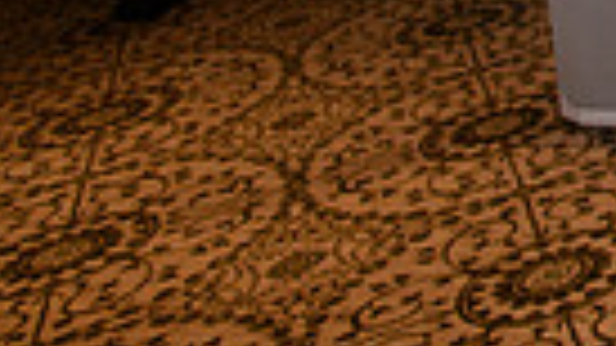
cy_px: -519
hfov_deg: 16.7
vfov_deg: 11.1
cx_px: 1295
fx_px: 1453
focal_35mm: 89
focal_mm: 20
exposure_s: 1/40
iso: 640
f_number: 5.6
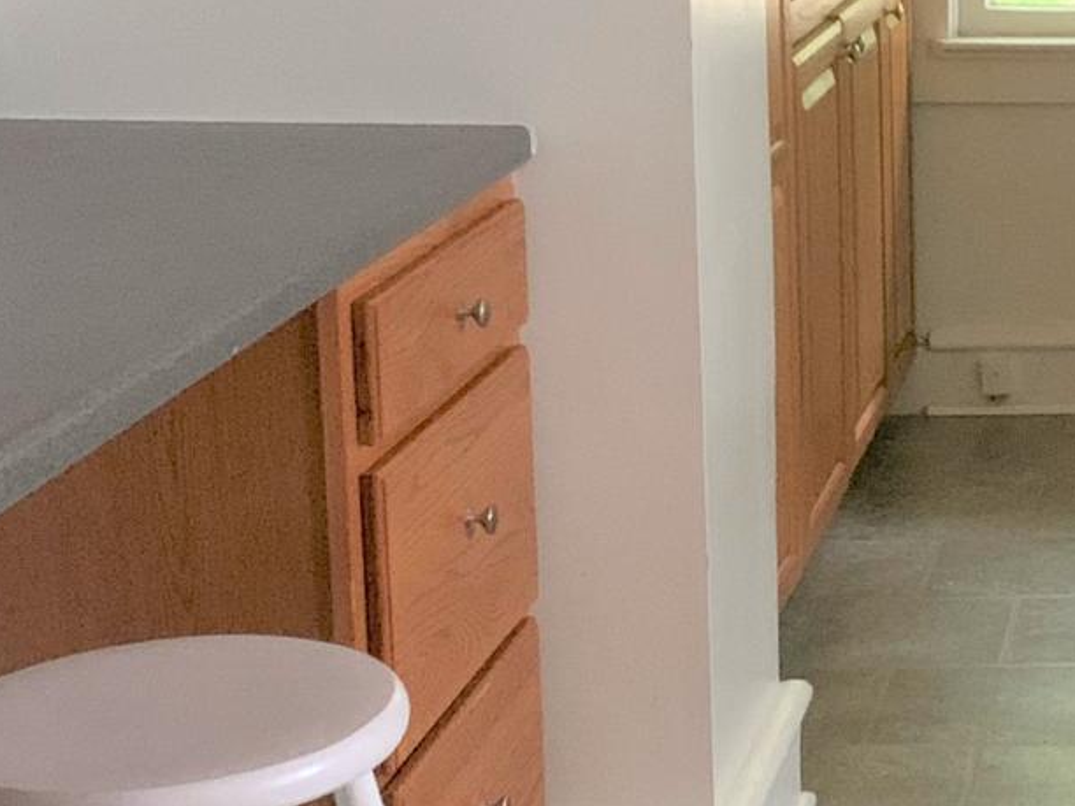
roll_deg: +0.8
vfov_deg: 16.9
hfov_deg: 20.9
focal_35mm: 87
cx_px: 1310
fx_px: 2702
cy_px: 275
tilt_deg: -12.9
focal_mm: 4.25
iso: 500
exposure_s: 1/30
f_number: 1.8
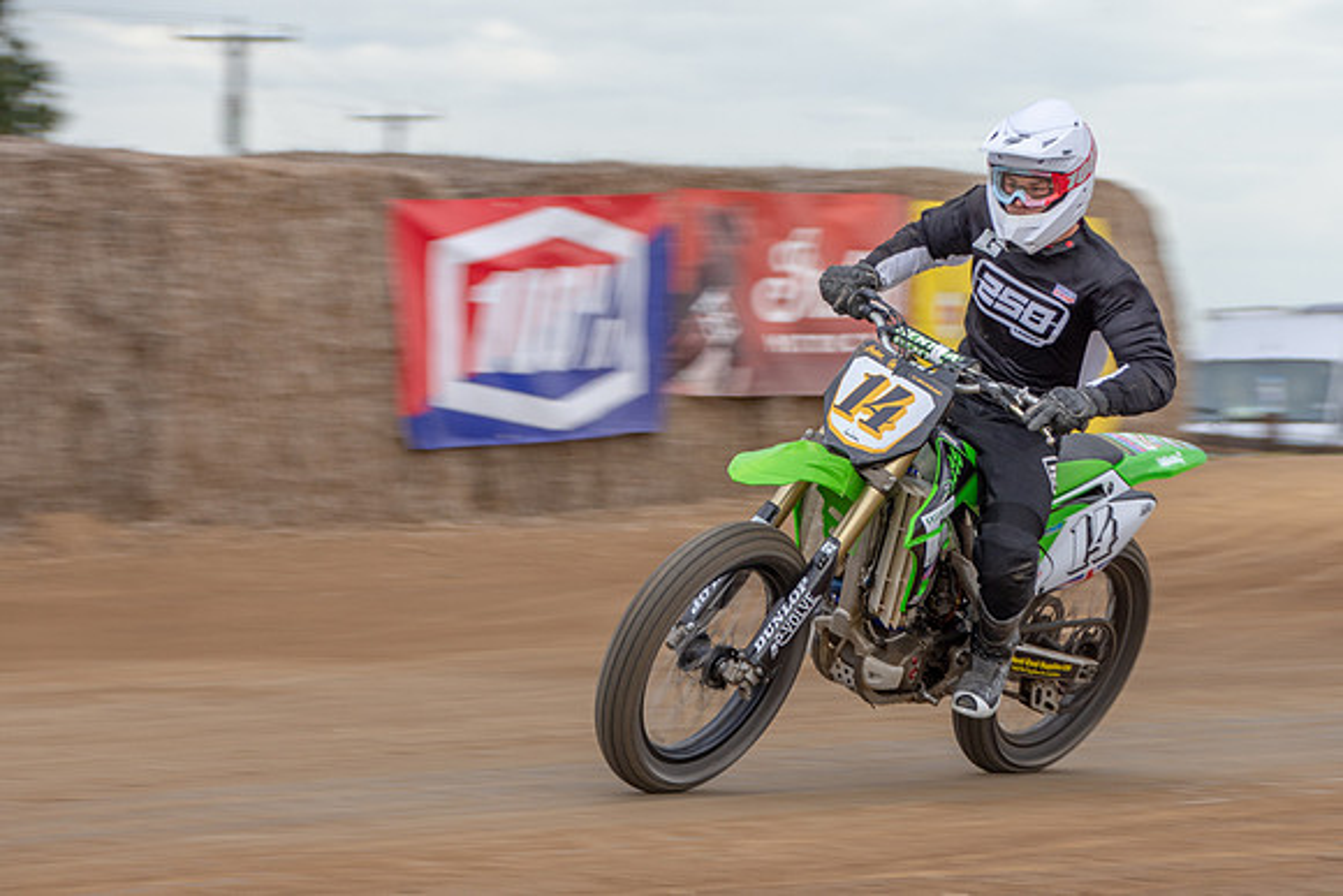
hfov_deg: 9.5
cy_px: 496
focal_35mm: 217
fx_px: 8081
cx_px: 772
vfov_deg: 6.3
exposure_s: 1/200
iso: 320
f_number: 8
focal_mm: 120
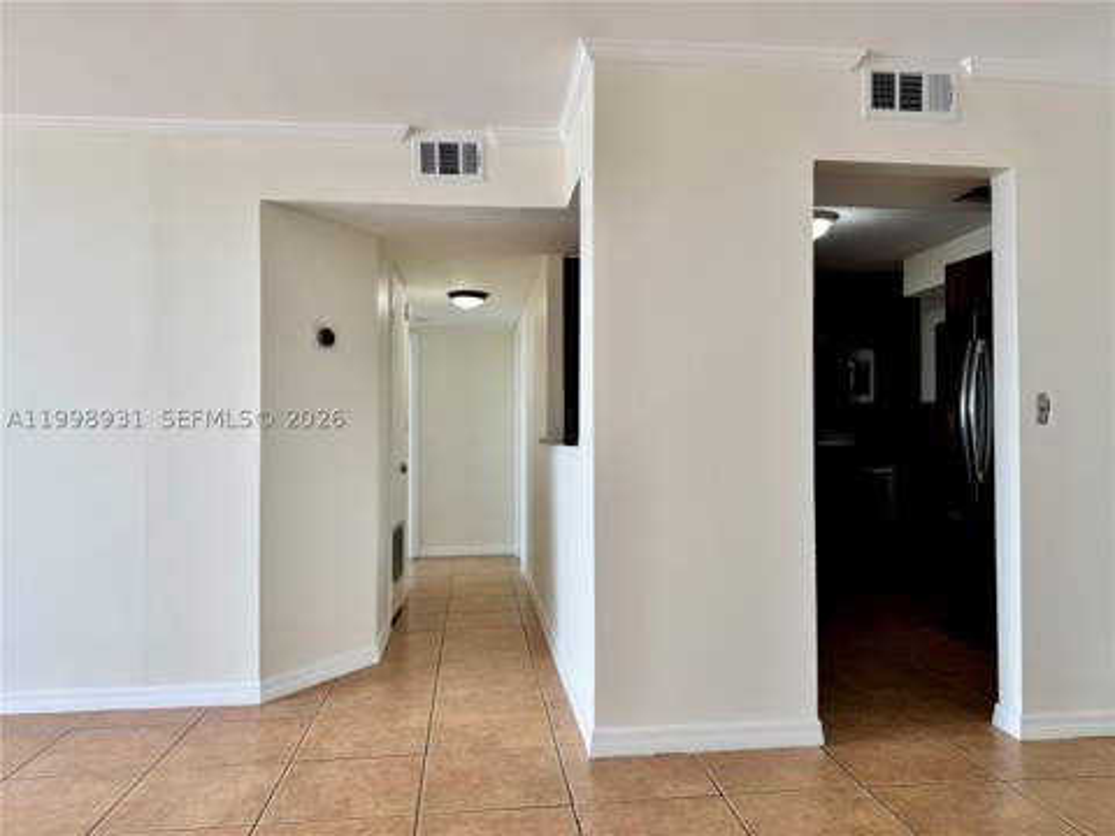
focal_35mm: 24
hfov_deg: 71.6
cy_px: 418
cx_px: 558
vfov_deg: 56.8
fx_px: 773
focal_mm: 6.76
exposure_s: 1/227
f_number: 1.78
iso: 64
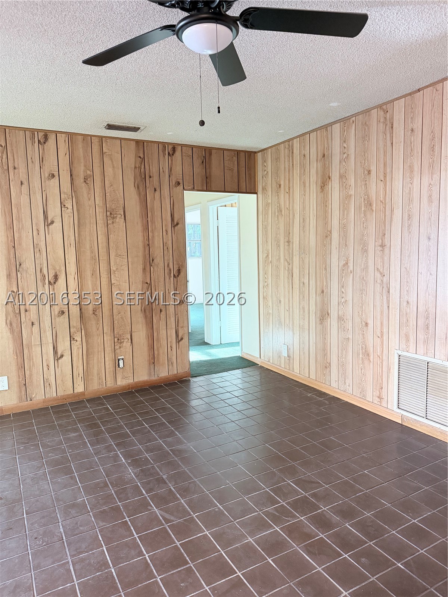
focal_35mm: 24
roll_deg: +1.7
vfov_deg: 71.6
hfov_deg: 56.8
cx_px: 224
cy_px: 298
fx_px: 414
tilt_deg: -6.5
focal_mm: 6.76
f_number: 1.78
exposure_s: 1/60
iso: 500
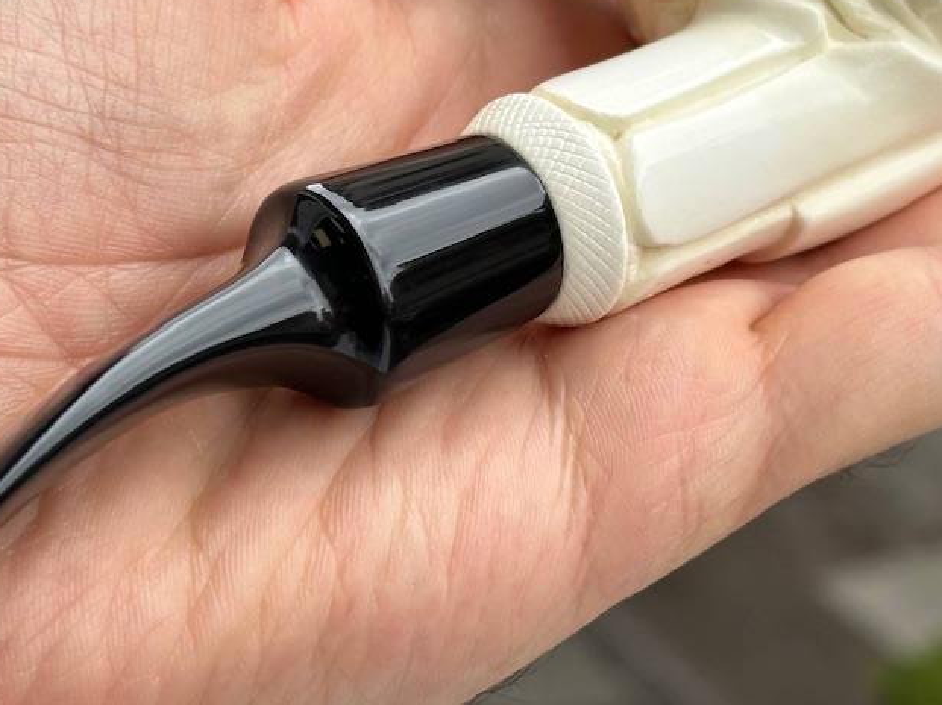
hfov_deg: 19.8
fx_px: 2693
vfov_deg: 14.9
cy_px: 197
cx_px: 513
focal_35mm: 99
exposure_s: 1/1050
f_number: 1.78
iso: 64
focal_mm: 6.86
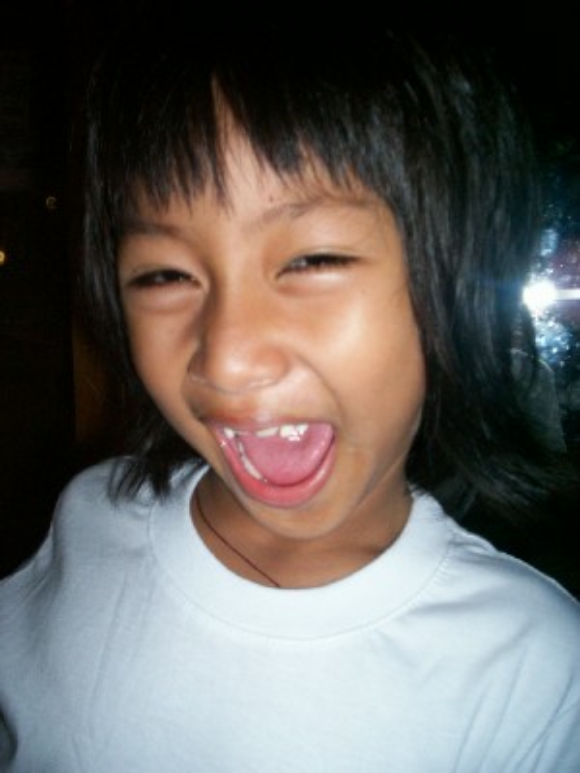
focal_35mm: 36
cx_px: 290
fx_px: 804
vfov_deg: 51.4
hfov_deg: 39.7
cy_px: 386
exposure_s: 1/64
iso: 140
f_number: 4.5
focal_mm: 5.9
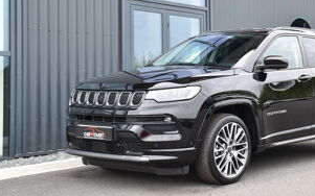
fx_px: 565
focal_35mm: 66
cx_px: 245
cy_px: 55
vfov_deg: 19.6
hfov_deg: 30.5
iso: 400
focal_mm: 27
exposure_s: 1/100
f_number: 5
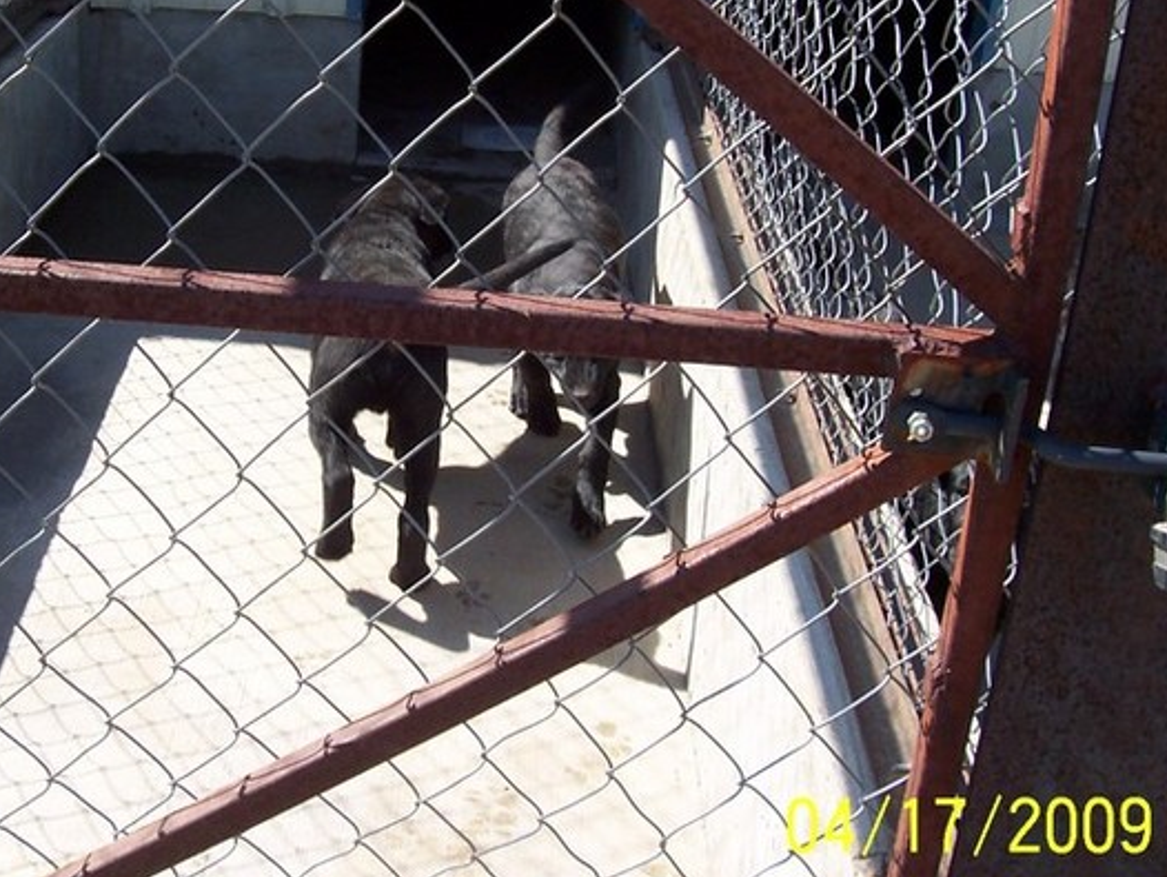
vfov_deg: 27.0
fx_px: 1821
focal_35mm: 54
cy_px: 346
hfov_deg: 35.2
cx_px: 402
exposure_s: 1/250
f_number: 5.6
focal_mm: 5.6
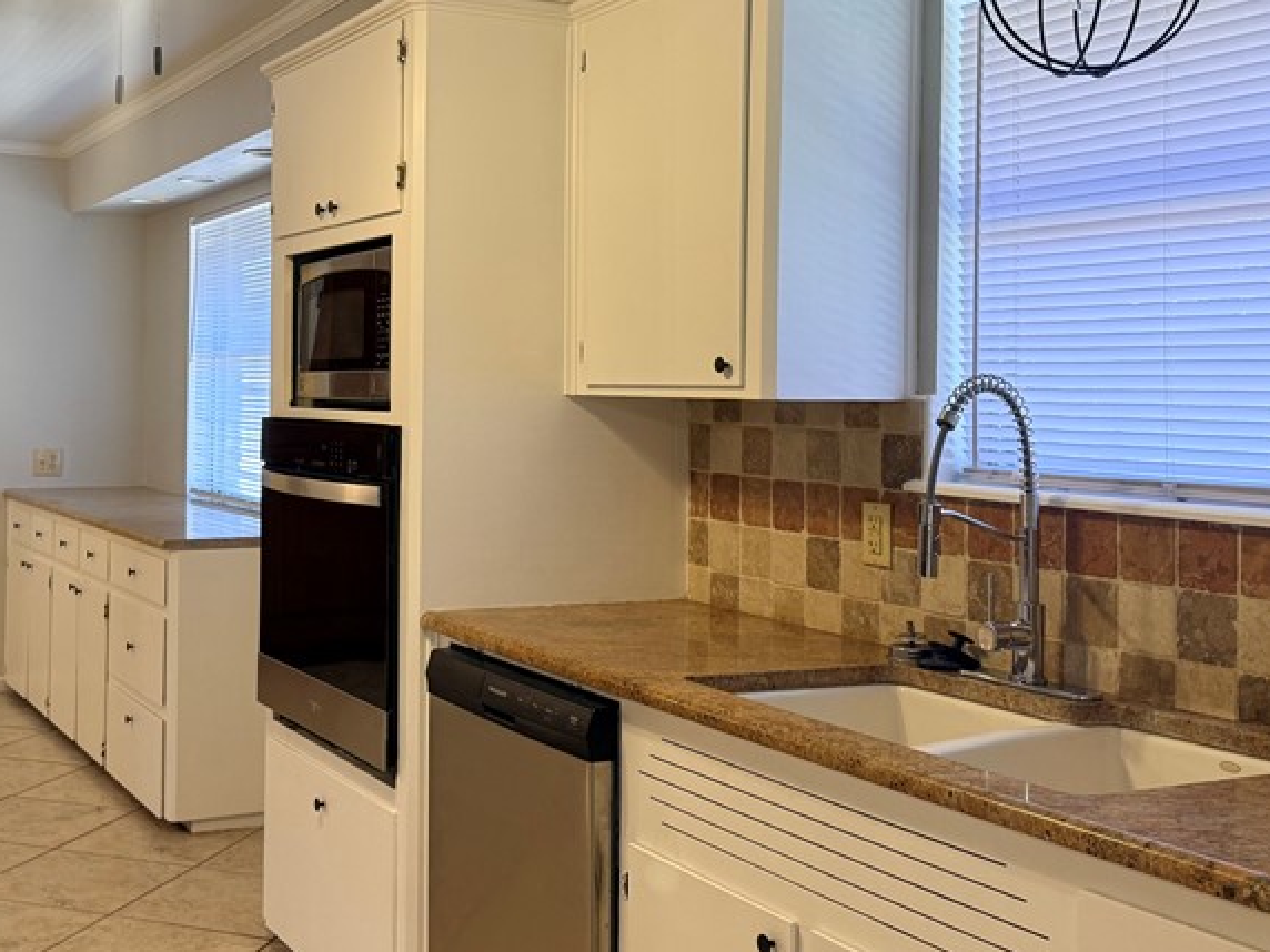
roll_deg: -0.7
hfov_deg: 43.2
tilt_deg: +0.2
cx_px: 413
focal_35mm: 43
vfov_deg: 33.5
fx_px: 1578
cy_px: 386
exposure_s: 1/120
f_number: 1.78
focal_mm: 6.76
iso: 125
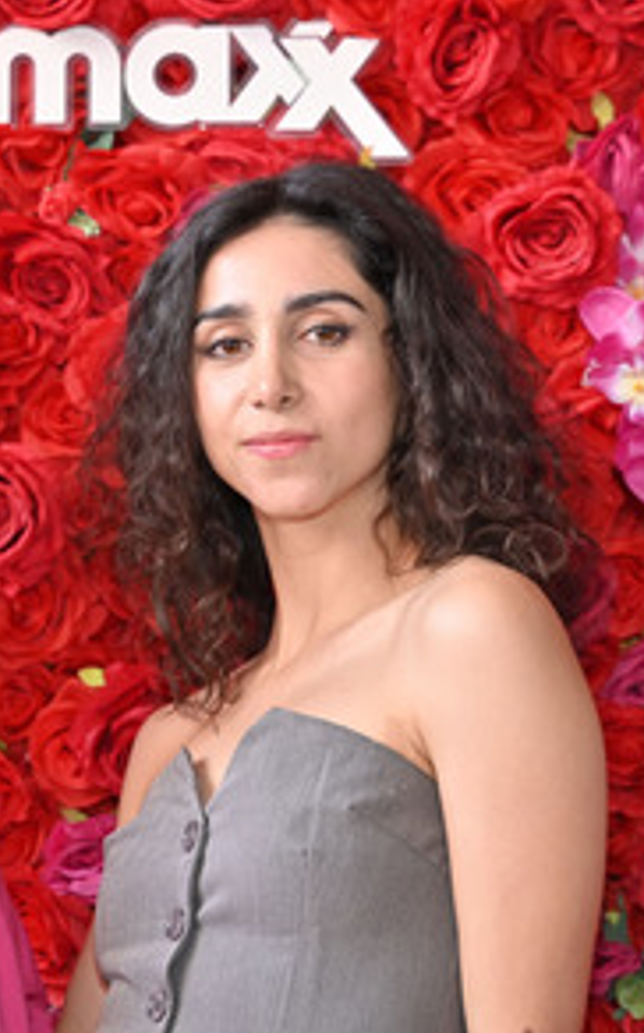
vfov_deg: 17.7
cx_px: 44
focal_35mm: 118
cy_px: 520
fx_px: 3320
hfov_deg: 11.0
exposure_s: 1/160
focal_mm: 75
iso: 1250
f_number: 4
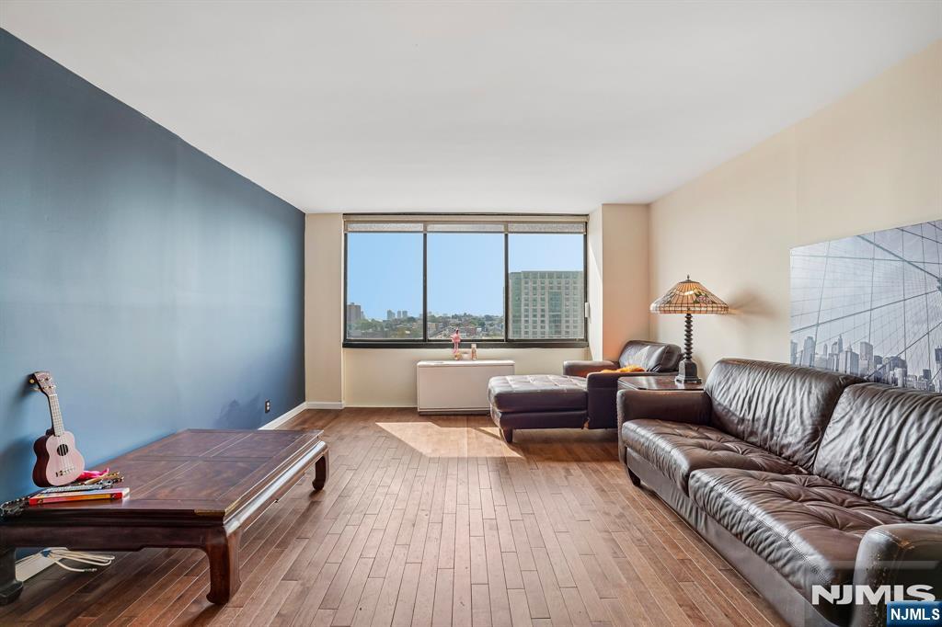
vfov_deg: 73.7
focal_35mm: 16
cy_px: 314
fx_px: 419
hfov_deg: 96.8
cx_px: 471
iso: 125
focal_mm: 16
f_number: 8
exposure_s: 1/50
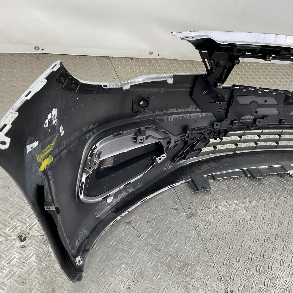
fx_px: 354
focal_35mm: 37
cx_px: 192
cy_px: 148
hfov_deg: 44.4
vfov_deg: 44.9
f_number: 1.8
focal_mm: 3
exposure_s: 1/100
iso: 25
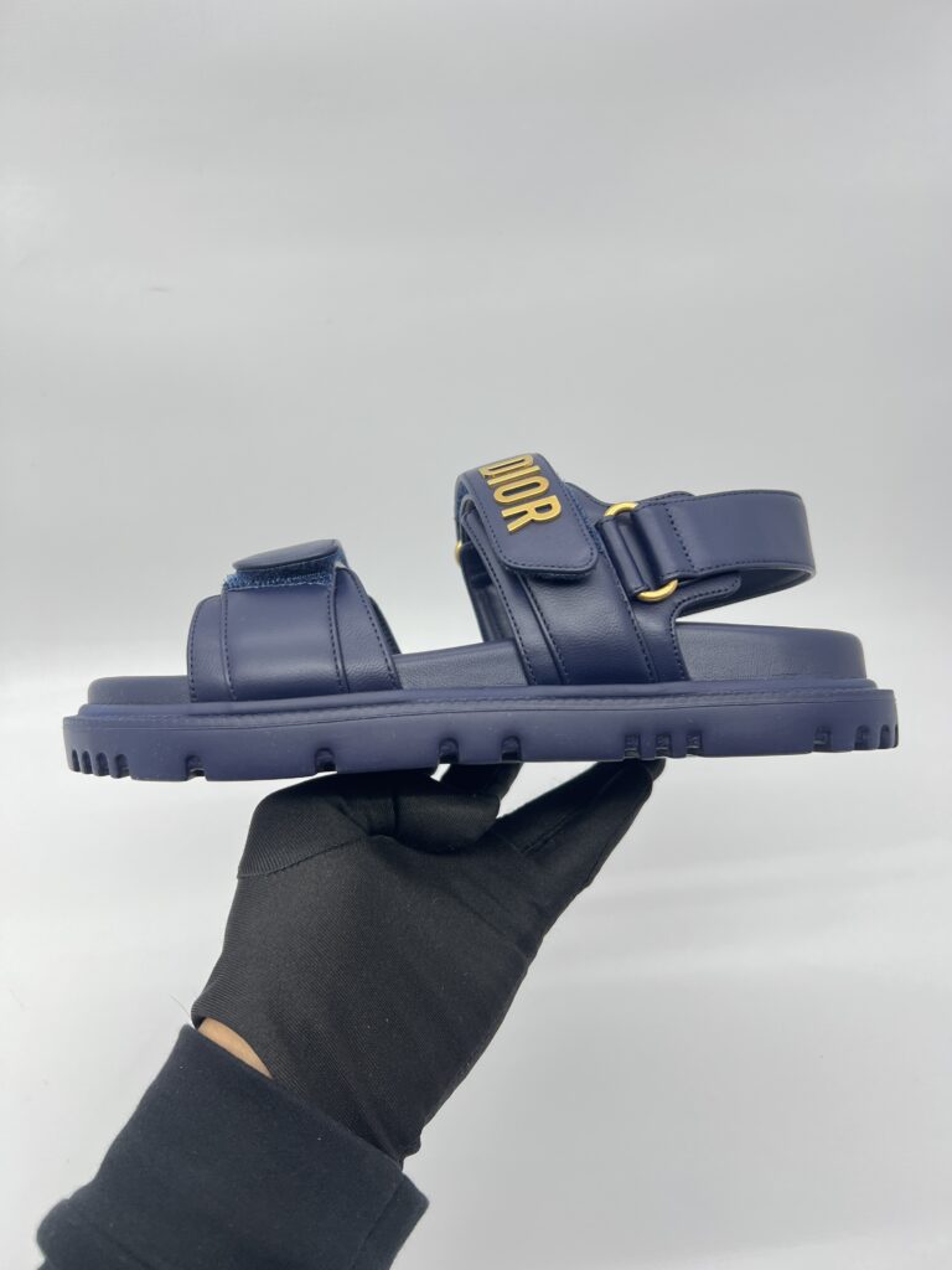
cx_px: 476
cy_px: 635
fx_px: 953
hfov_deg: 53.1
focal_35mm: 26
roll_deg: +1.5
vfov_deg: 67.3
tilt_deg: -39.3
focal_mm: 5.7
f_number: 1.5
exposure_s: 1/100
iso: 40
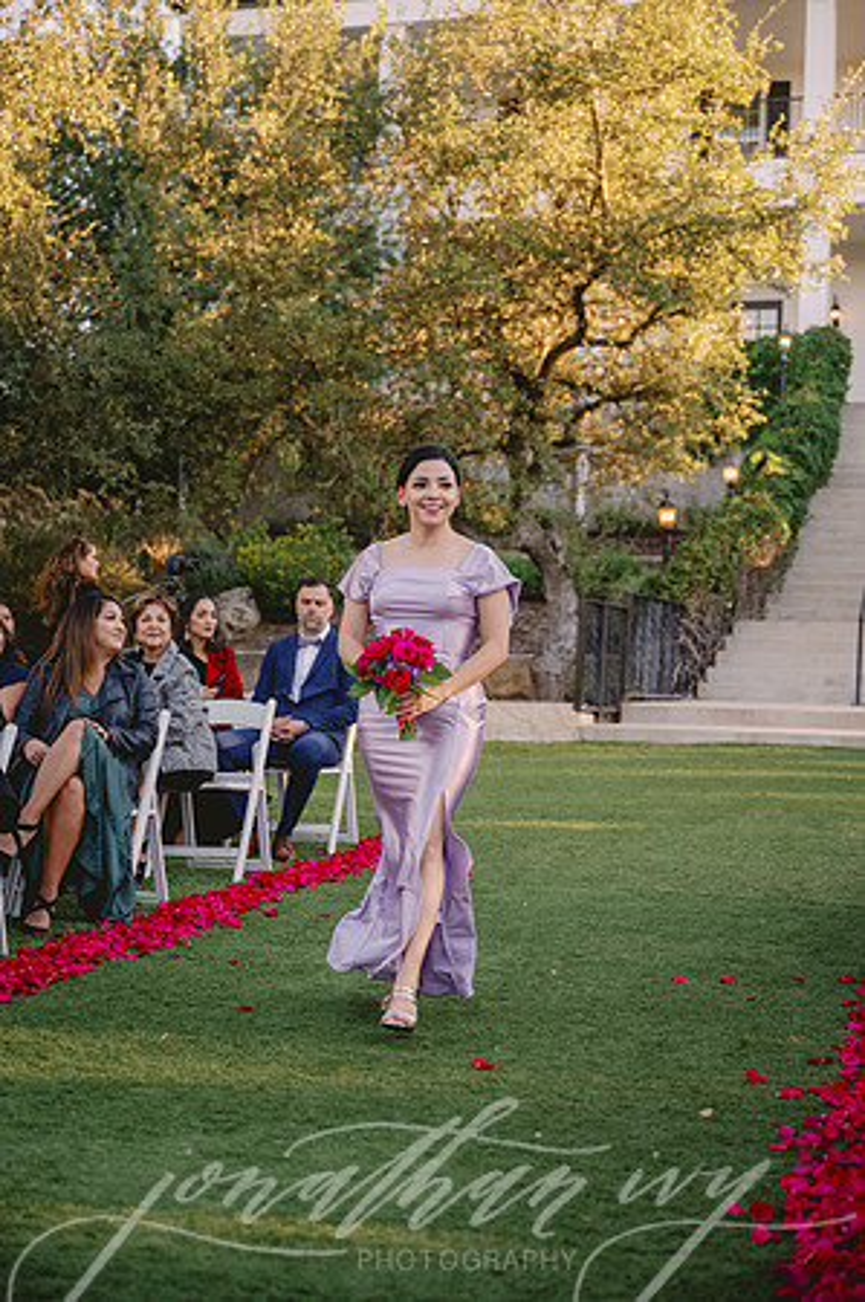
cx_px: 432
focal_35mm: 52
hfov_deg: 25.9
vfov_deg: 38.2
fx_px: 1878
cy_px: 651
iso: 320
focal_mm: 52
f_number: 2.8
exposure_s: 1/640
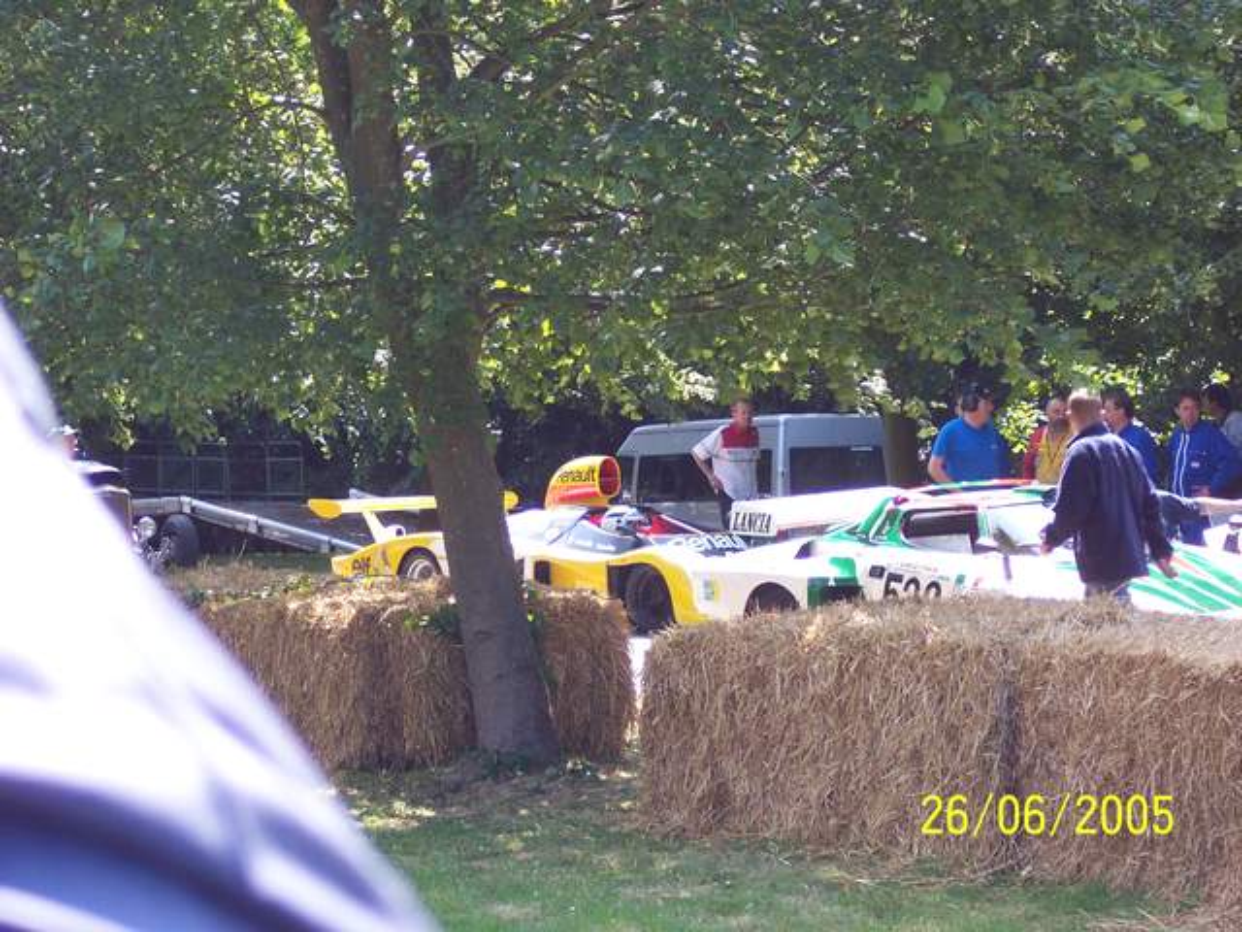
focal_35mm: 114
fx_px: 4090
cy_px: 466
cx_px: 621
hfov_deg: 17.3
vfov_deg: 13.0
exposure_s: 1/125
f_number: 4.8
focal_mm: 24
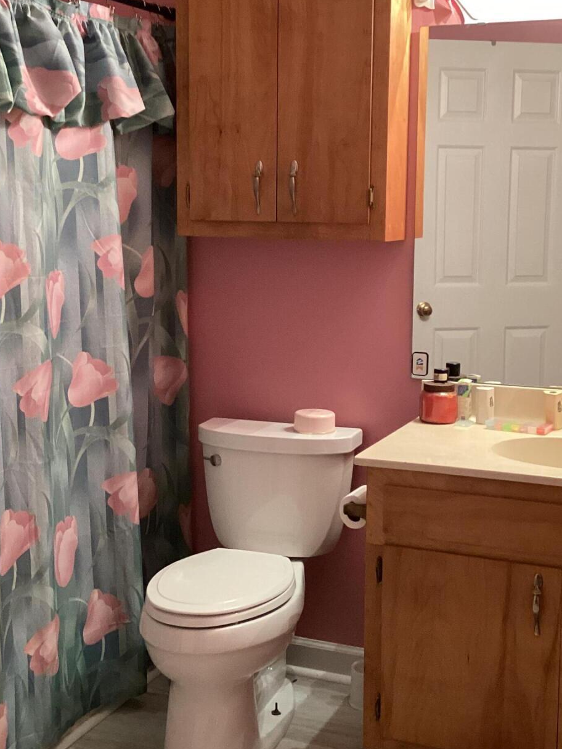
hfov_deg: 28.5
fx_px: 1104
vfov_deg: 37.5
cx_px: 306
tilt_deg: -8.8
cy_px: 353
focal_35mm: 51
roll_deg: -1.2
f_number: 2.4
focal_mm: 3.3
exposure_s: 1/40
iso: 320
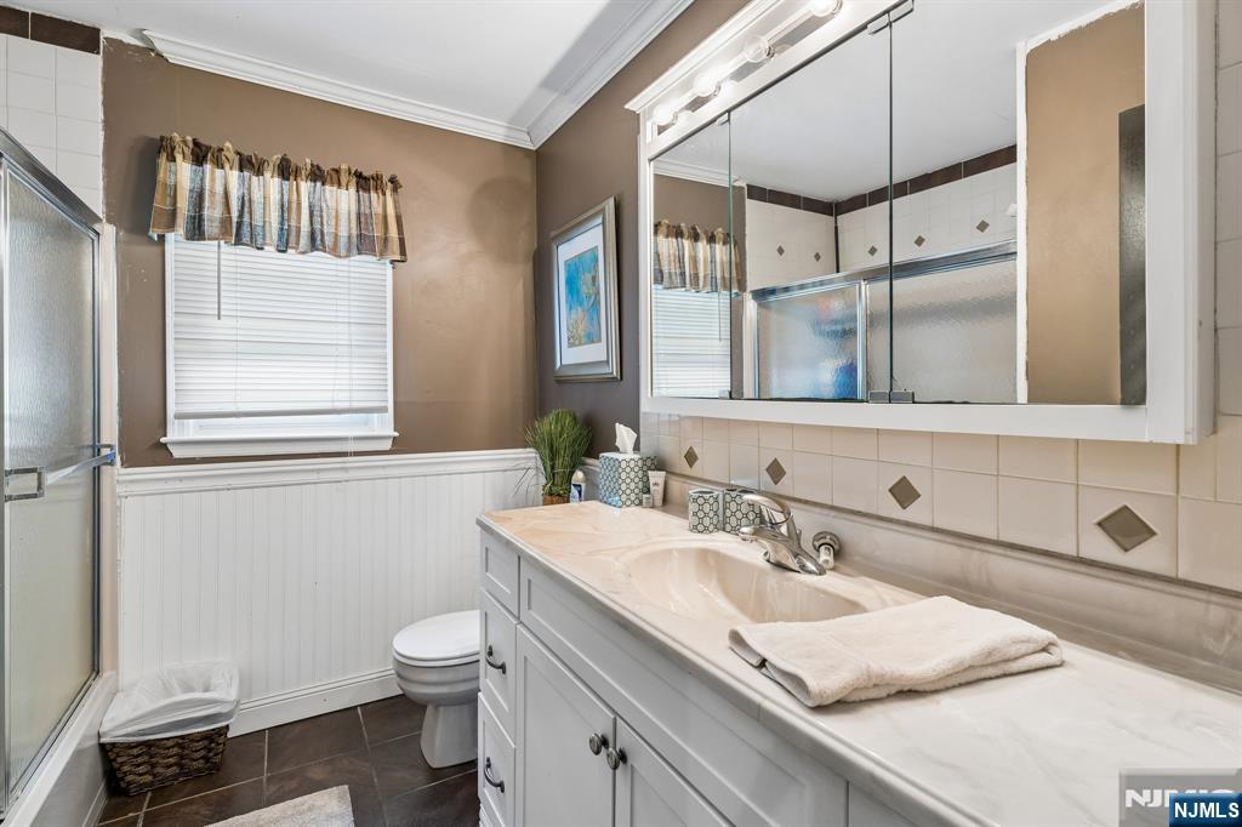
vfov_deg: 73.7
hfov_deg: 96.8
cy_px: 414
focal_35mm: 16
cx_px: 621
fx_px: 552
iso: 250
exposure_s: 1/5
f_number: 6.3
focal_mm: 16
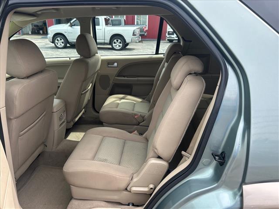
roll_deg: -1.2
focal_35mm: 26
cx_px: 140
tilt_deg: -21.3
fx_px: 210
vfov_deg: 53.1
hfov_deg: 67.3
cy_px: 104
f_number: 1.5
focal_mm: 5.7
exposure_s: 1/827
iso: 50
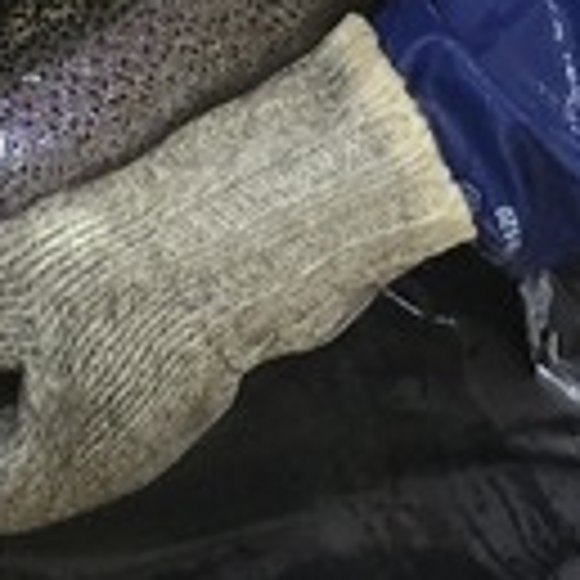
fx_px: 2275
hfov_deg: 13.9
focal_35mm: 120
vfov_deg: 13.7
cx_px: -198
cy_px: -283
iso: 640
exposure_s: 1/120
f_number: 1.7
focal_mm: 6.3
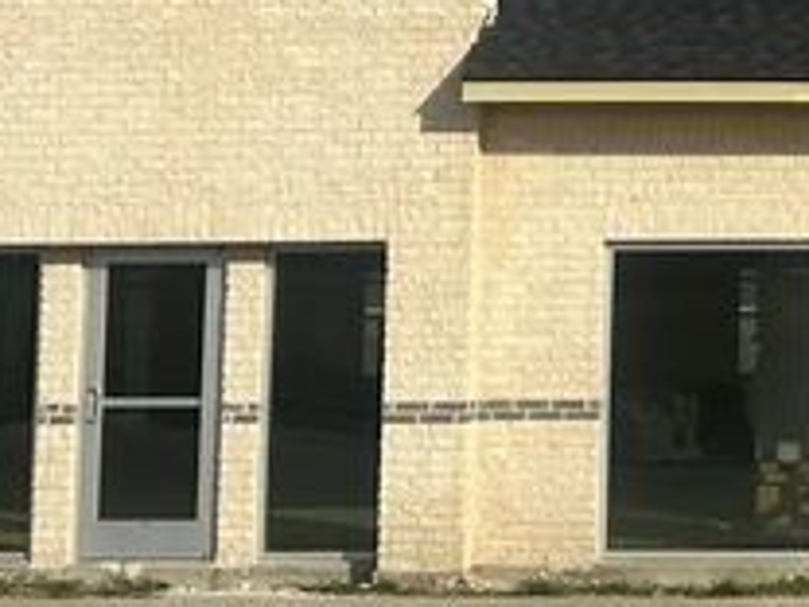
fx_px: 2991
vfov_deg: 11.3
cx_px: 906
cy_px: -167
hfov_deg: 15.0
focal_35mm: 128
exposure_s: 1/6211
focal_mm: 5.7
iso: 50
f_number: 1.5
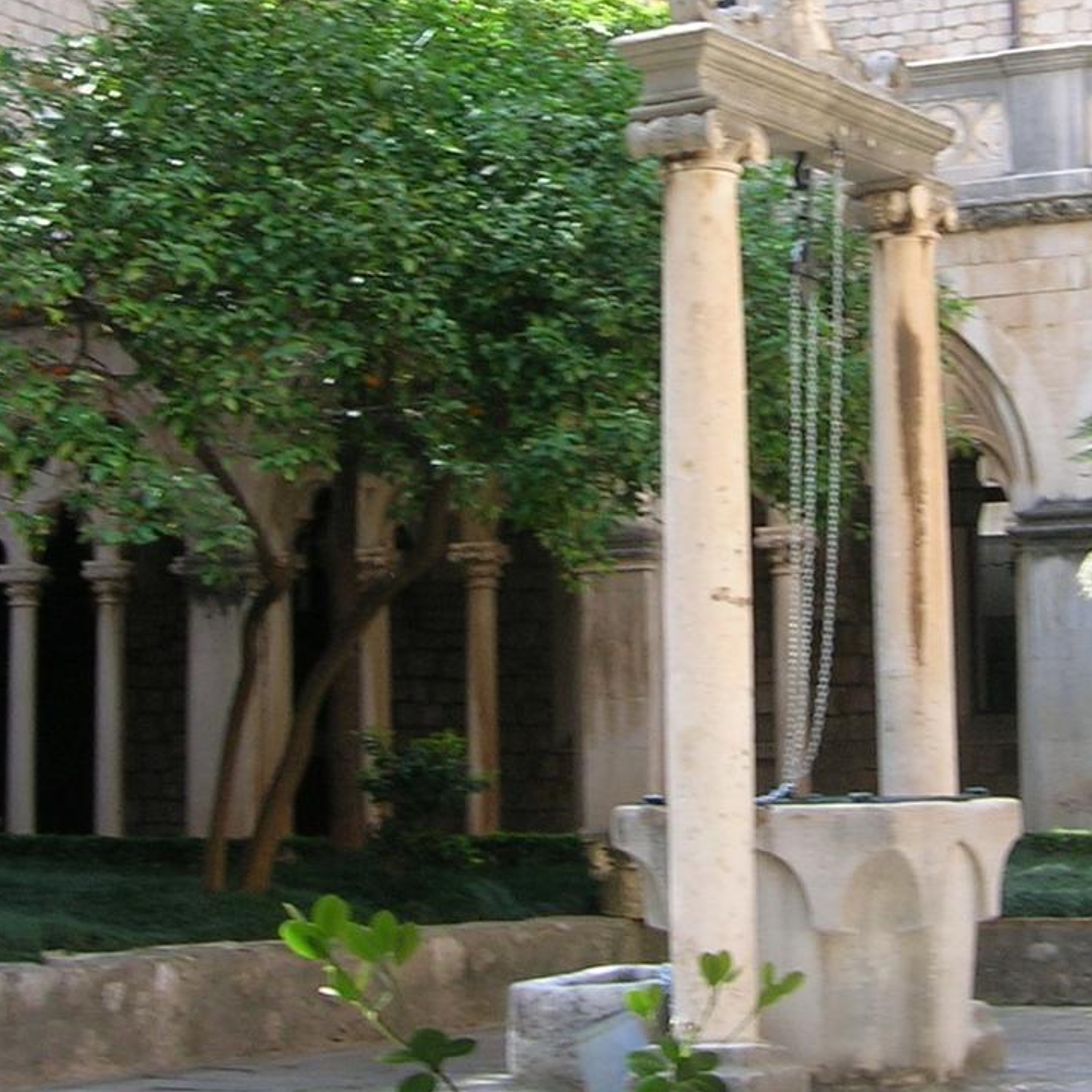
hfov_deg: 21.5
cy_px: 218
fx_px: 2855
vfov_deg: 21.4
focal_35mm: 80
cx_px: 756
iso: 50
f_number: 4.9
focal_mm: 5.7
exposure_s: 1/48.7
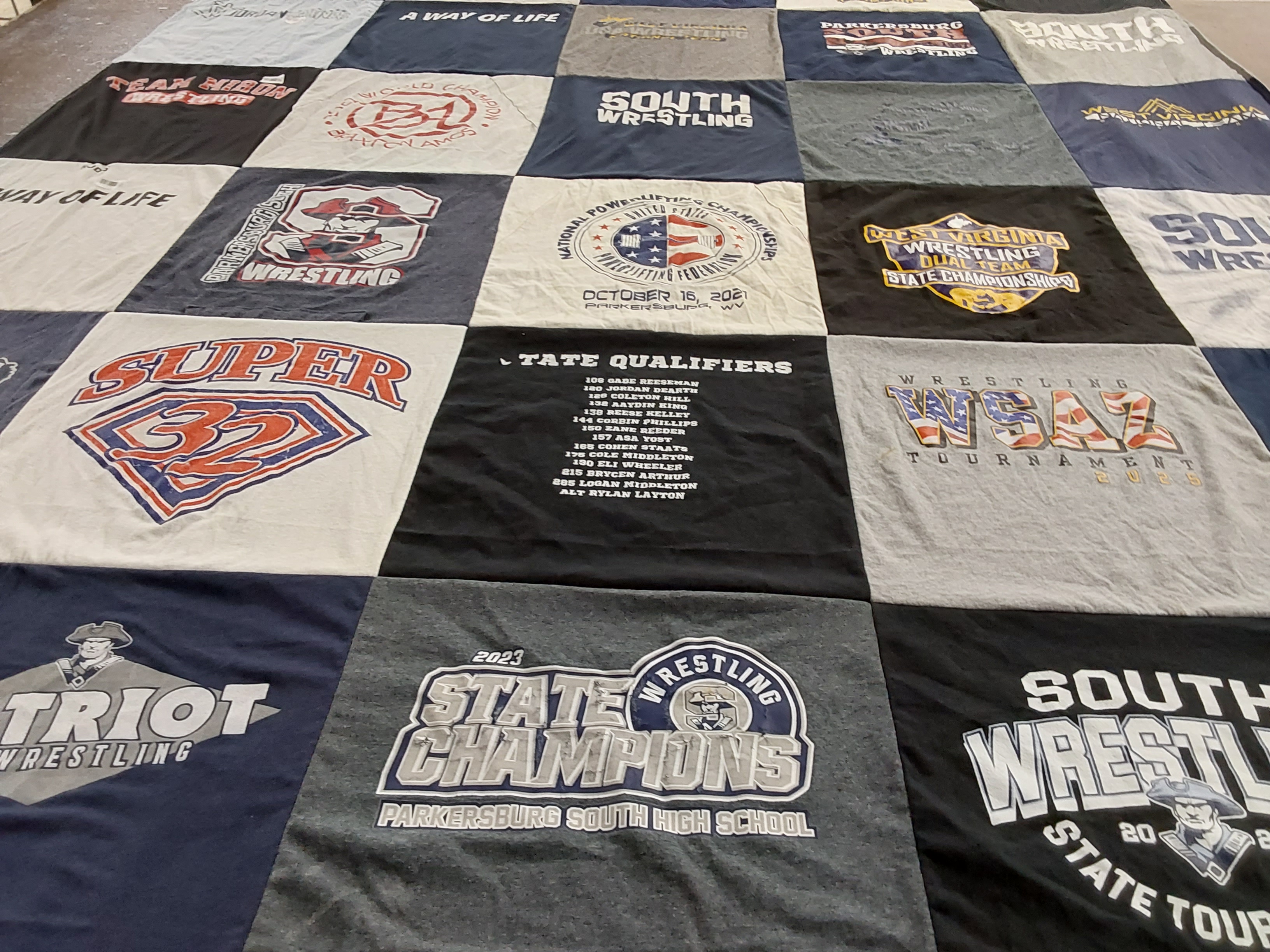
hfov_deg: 63.4
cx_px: 635
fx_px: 1027
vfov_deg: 49.7
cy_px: 476
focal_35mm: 28
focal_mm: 2.91
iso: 160
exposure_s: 1/60
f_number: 1.9
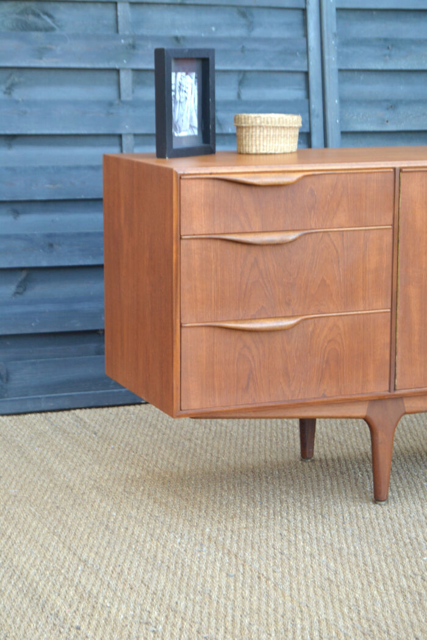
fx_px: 1468
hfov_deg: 16.6
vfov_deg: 24.6
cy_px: 320
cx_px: 214
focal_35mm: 82
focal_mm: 55
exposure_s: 1/60
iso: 560
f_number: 5.6
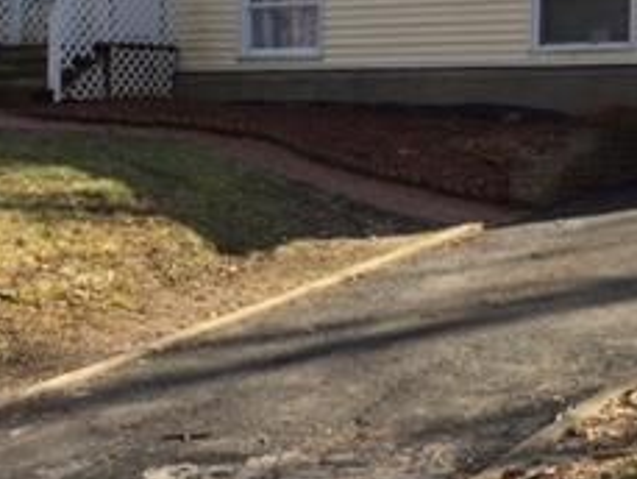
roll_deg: -0.4
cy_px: 220
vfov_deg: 18.2
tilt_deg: -2.5
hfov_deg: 23.9
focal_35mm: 81
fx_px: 1491
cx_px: 465
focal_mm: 4.15
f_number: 2.2
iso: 32
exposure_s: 1/682
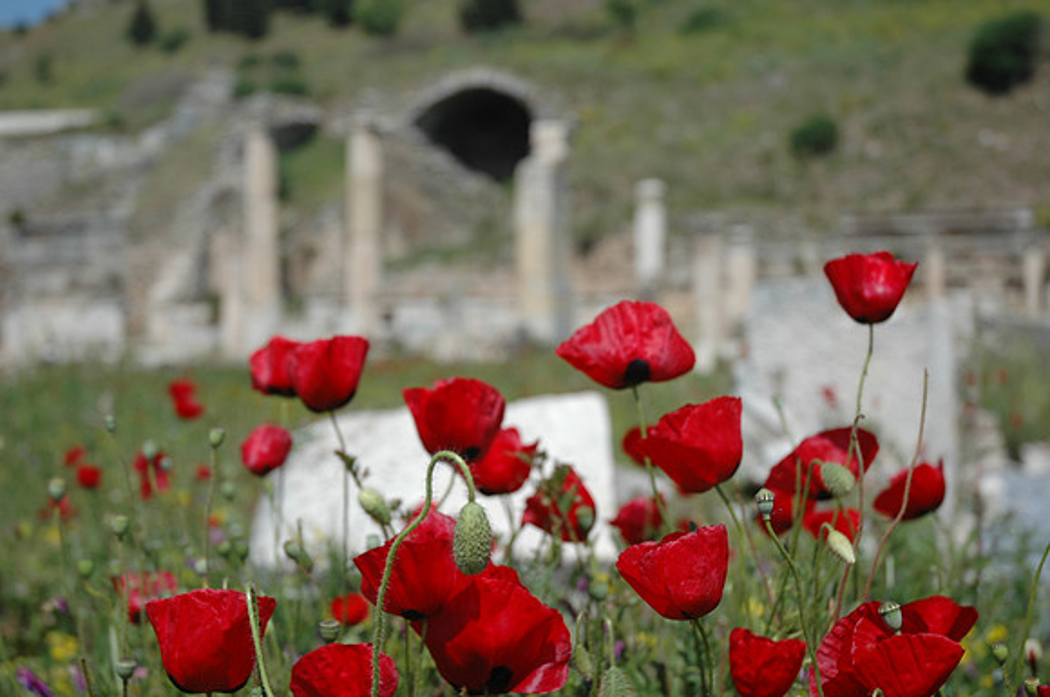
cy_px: 348
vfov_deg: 23.7
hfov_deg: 35.1
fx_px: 1660
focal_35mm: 57
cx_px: 525
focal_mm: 38
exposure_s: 1/1600
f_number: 4.5
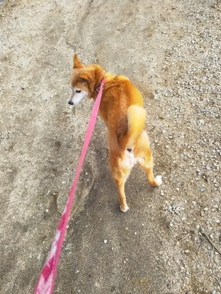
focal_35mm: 30
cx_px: 110
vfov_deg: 60.0
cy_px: 147
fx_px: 255
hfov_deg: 46.8
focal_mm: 4
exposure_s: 1/225
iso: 40
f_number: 2.2
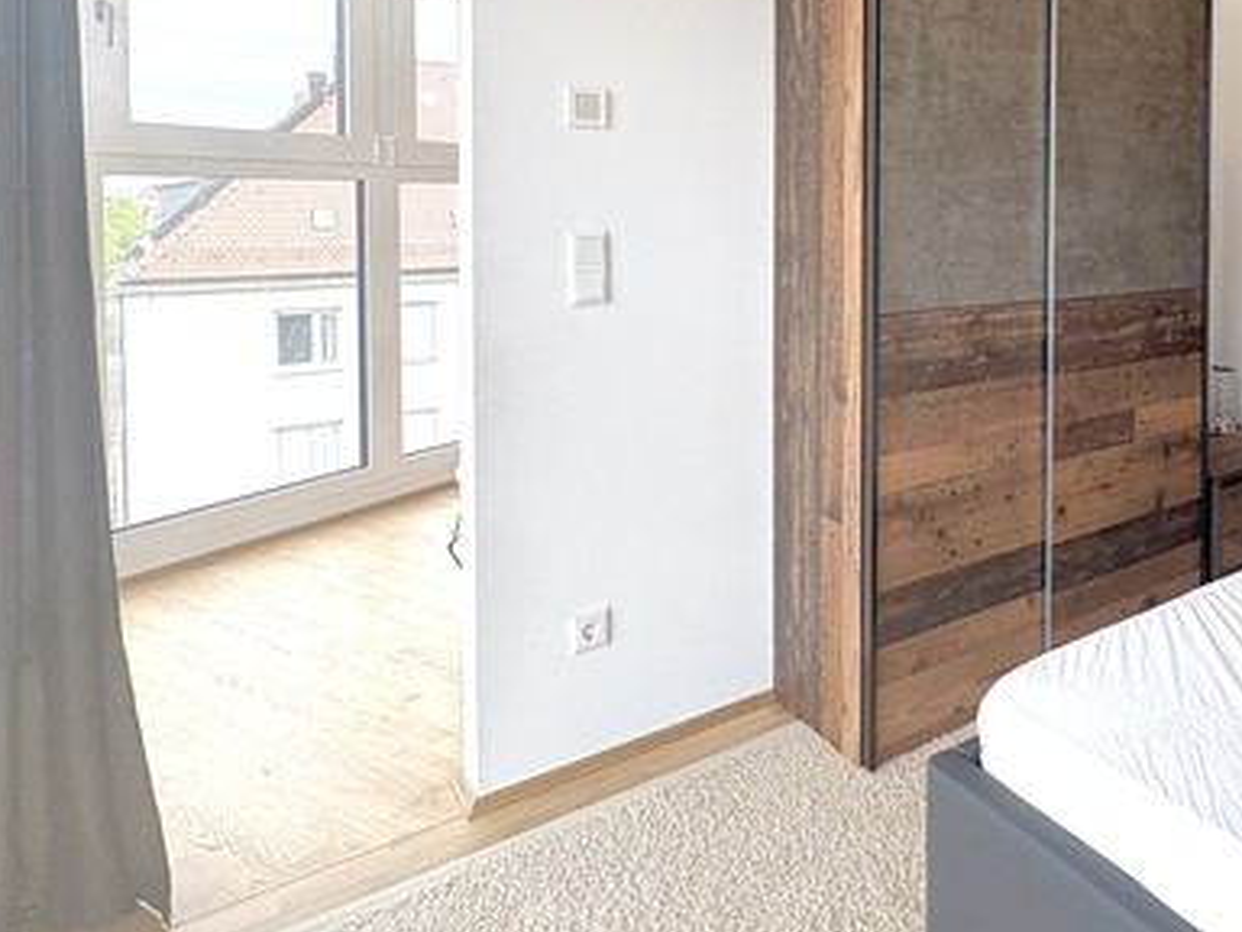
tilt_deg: -1.2
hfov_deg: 64.6
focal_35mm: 26
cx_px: 875
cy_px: 222
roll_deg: +0.1
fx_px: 933
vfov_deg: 50.6
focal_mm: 2.22
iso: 80
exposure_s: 1/128
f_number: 2.2
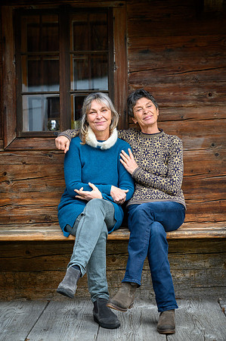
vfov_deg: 28.9
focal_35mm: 70
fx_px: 661
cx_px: 113
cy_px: 170
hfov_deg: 19.4
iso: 640
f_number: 4
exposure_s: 1/250
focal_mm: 70
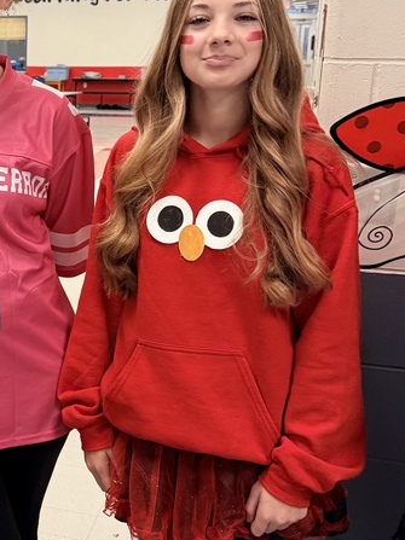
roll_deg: -1.5
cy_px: 267
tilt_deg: -15.2
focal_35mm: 55
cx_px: 0
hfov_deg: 25.3
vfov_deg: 34.9
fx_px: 858
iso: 320
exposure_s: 1/120
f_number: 1.78
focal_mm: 6.76
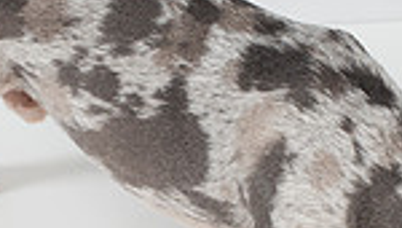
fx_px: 2157
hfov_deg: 10.6
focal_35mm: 202
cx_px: 180
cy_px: 264
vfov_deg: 6.0
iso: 250
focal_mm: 50
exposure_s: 1/200
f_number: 8
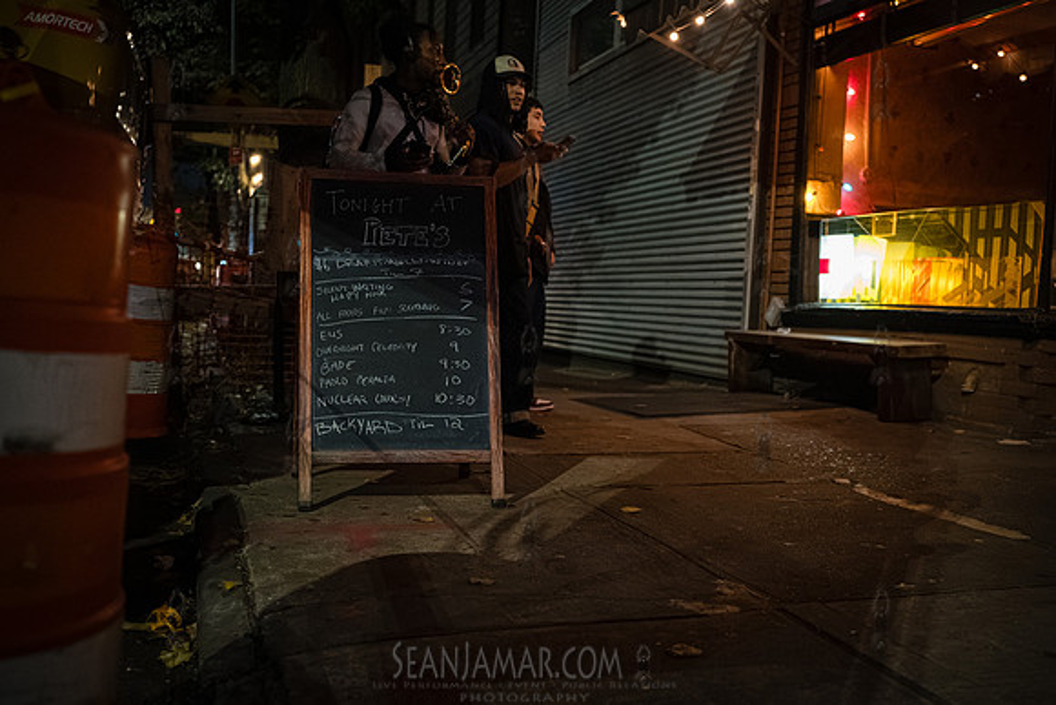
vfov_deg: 35.2
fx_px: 1111
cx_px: 528
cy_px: 352
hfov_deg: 50.8
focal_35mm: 38
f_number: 2.8
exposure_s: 1/160
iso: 12800
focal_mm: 35
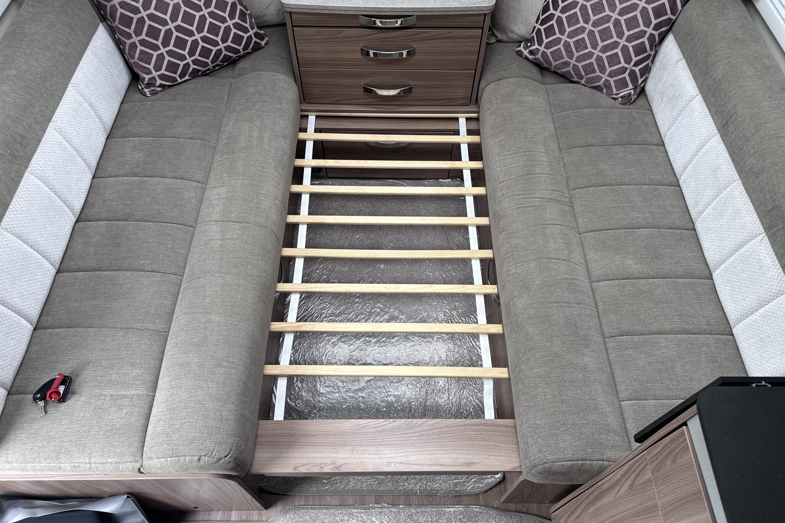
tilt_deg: -56.1
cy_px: 256
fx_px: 545
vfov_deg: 51.3
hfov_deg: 71.5
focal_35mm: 25
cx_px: 393
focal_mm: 6.86
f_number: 1.78
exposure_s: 1/169
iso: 64
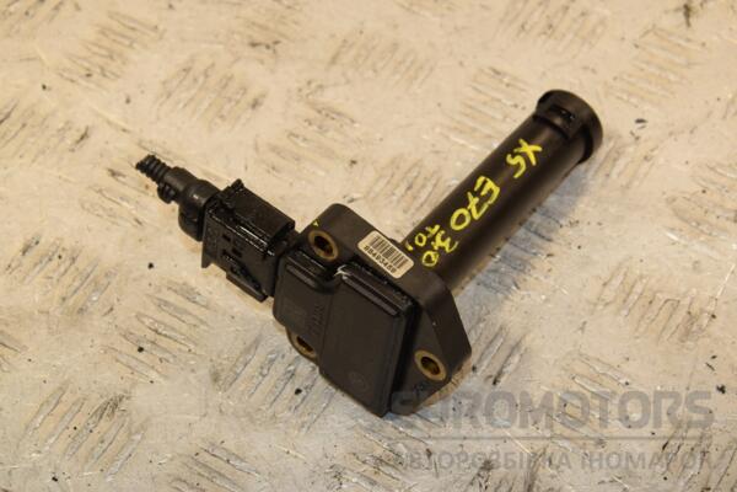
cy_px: 246
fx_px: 2027
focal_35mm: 99
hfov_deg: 20.6
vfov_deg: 13.8
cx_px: 368
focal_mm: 66
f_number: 9
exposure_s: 1/200
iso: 800
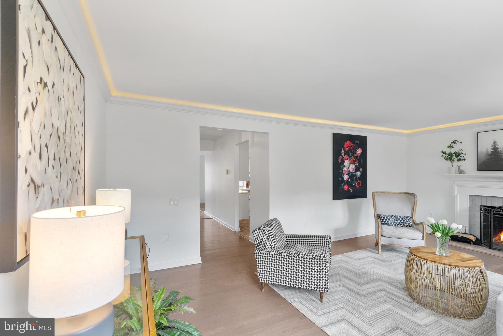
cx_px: 252
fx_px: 224
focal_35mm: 16
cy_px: 168
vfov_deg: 73.8
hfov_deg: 96.7
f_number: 8
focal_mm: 16
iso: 800
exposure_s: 1/13
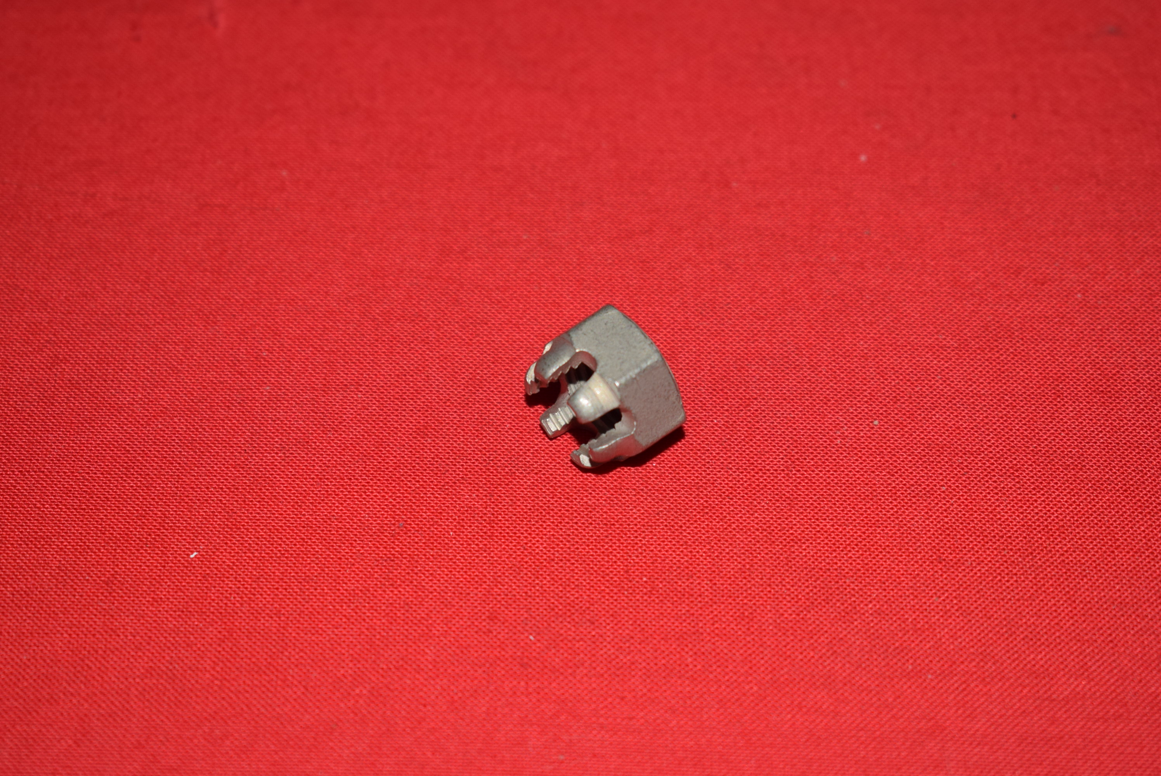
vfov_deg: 16.6
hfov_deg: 24.6
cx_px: 580
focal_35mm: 82
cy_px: 388
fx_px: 2663
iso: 400
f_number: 5.6
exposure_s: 1/200
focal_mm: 55
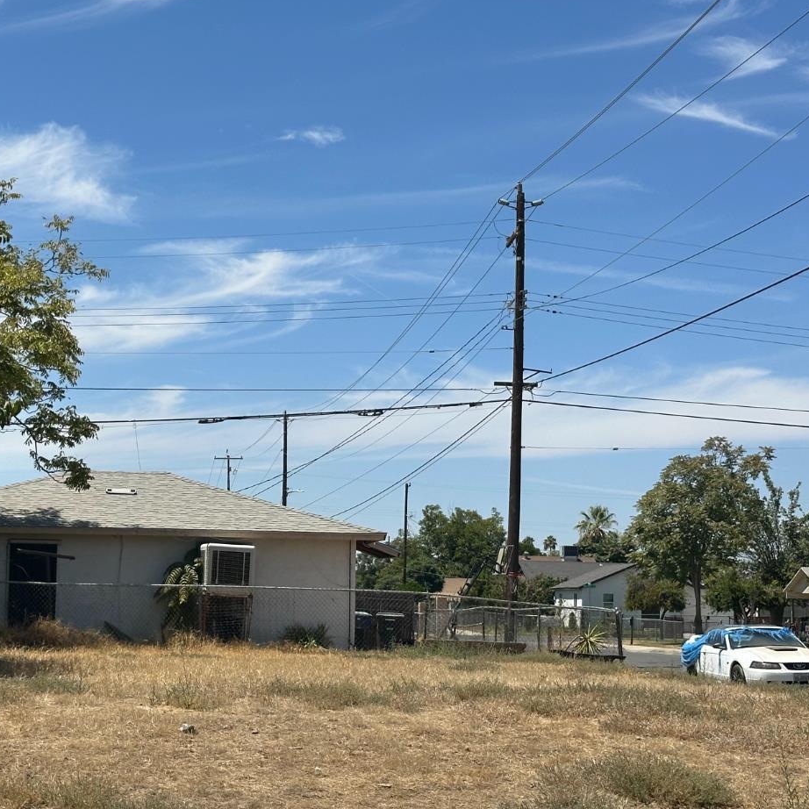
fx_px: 1824
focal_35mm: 69
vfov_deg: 25.0
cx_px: 257
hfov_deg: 24.9
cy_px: 474
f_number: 1.78
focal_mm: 6.86
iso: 64
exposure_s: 1/5556
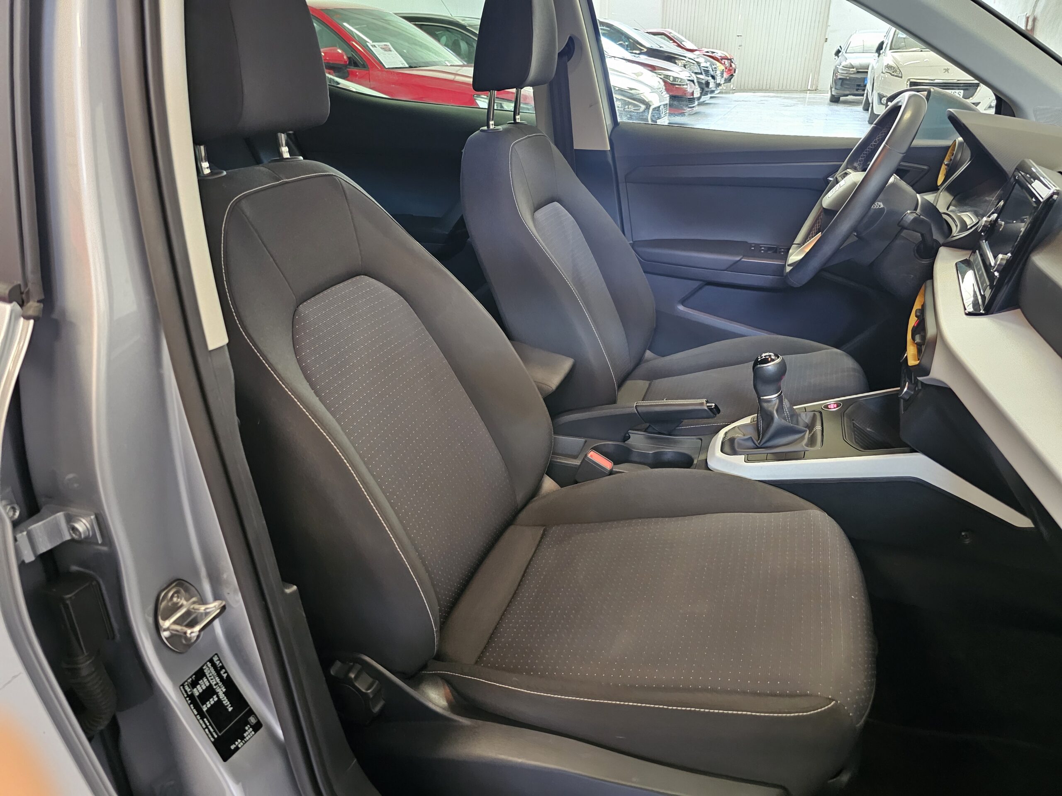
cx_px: 531
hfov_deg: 73.9
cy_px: 398
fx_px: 706
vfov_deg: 58.9
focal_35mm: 23
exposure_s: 1/25
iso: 1250
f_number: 1.7
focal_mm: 6.3
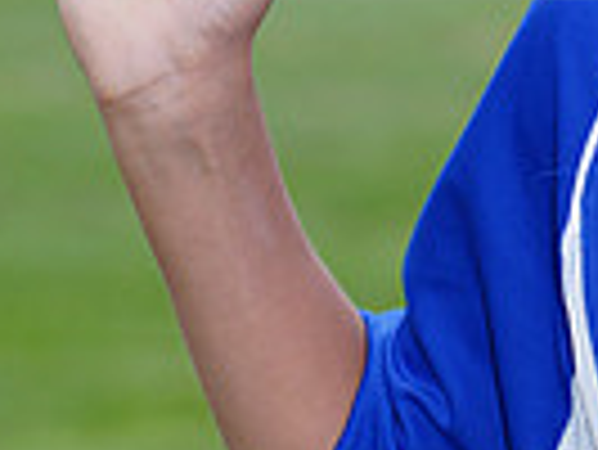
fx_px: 14455
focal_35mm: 836
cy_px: -133
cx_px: 994
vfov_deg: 1.8
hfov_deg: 2.4
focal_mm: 200
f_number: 8
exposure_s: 1/200
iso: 200
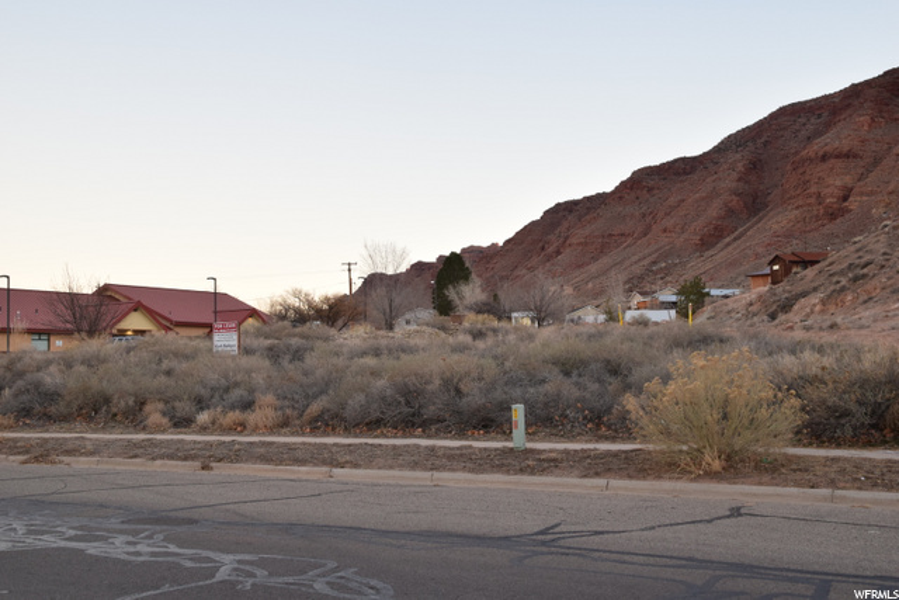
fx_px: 1124
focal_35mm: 45
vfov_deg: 29.9
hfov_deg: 43.6
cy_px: 300
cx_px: 450
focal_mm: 30
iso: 640
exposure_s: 1/60
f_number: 8
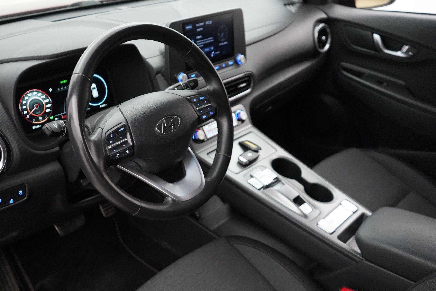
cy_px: 157
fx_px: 412
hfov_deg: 55.5
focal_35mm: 34
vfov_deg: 38.9
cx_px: 181
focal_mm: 29
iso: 8000
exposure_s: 1/160
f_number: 3.5
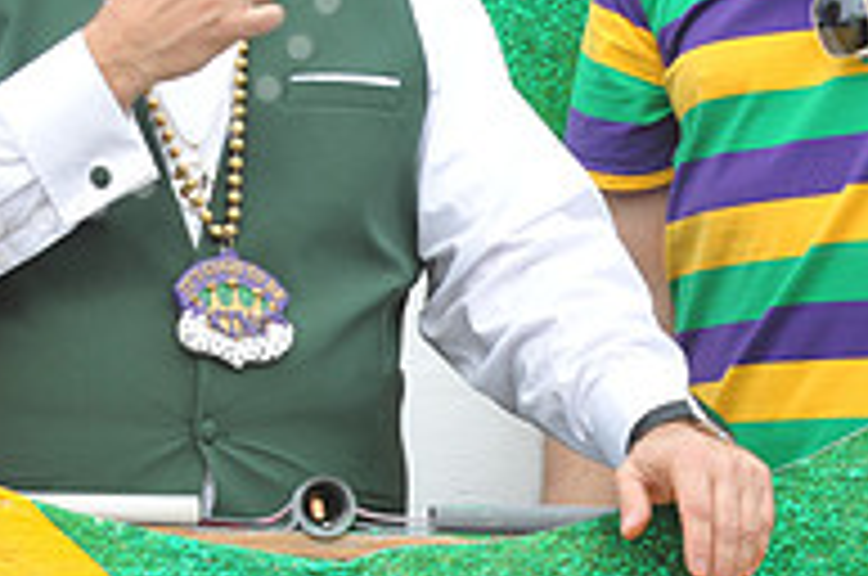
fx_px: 9773
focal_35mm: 406
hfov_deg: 5.1
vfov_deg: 3.4
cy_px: -194
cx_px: -45
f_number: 10
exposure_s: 1/100
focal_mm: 135
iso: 200
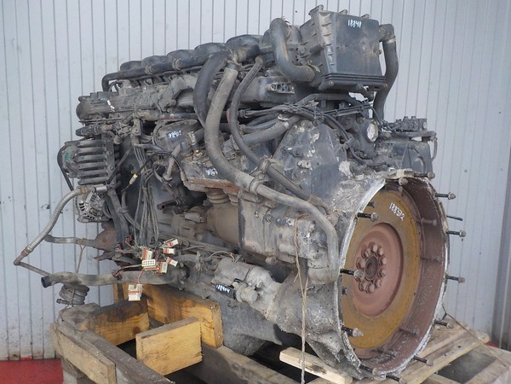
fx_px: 472
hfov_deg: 56.8
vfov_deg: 44.2
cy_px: 190
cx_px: 245
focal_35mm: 32
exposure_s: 1/25
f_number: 3.3
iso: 400
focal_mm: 4.1
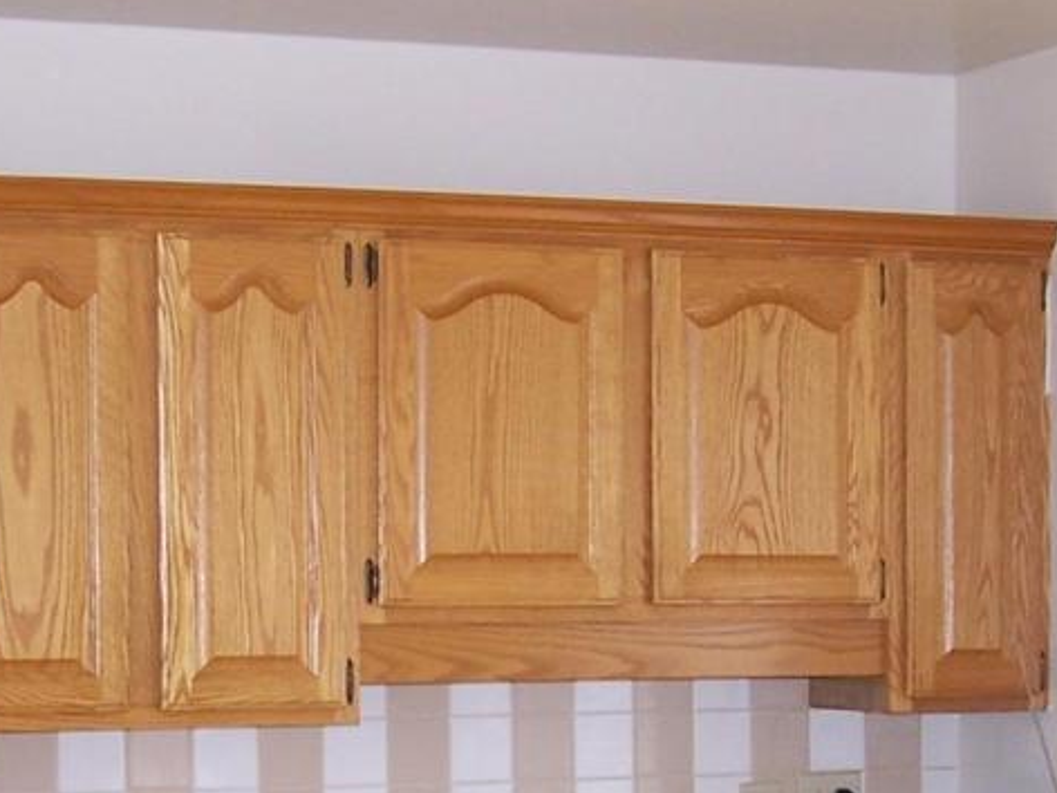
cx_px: 506
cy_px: 813
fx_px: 3145
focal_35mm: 103
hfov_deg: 19.1
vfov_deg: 14.1
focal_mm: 6.3
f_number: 2.8
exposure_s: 1/60
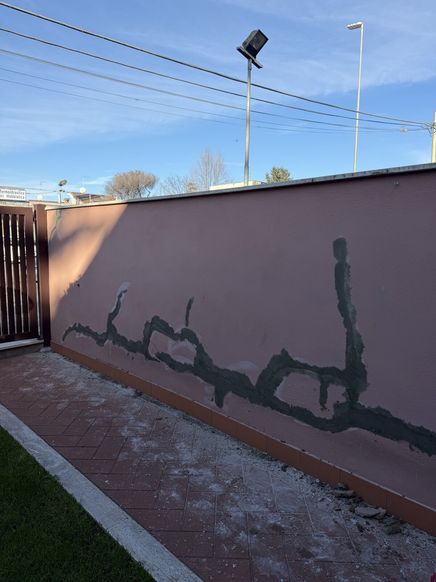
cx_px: 218
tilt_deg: -9.2
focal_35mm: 24
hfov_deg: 56.8
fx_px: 403
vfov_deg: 71.6
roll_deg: +0.2
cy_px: 291
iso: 80
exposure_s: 1/2445
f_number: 1.78
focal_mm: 6.76
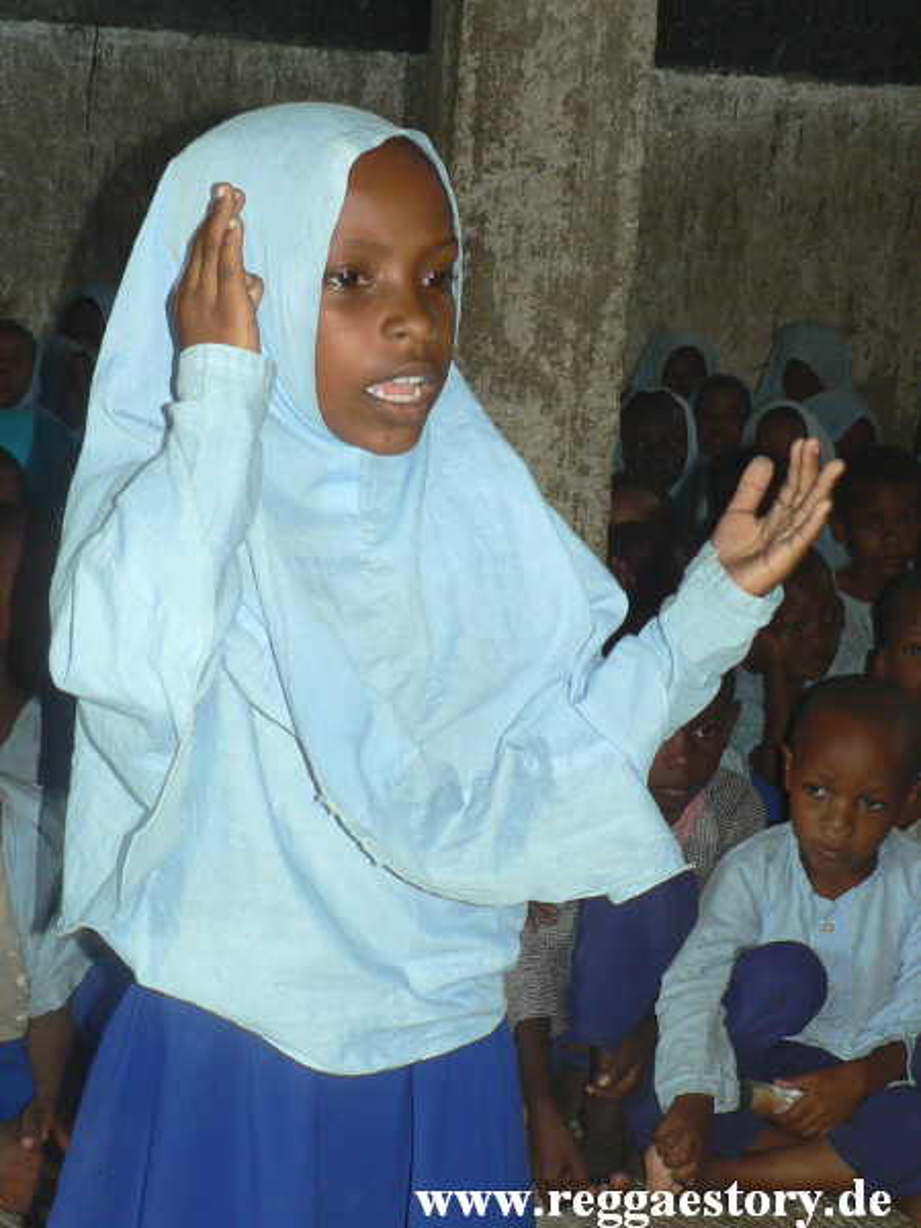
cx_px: 460
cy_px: 614
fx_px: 1845
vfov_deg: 36.8
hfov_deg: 28.0
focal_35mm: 52
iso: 150
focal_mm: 8.9
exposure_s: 1/60
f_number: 2.8
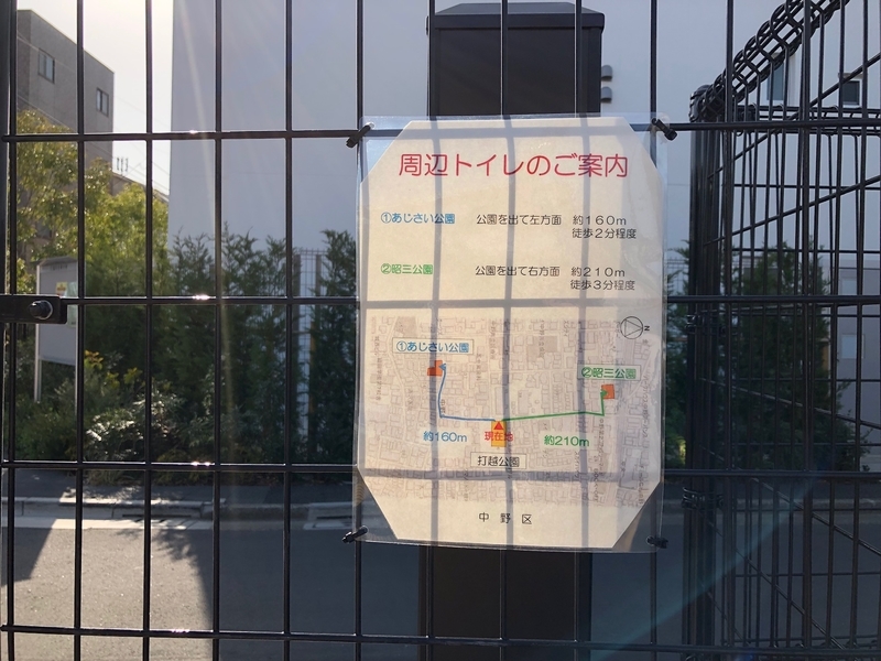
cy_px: 330
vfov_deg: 49.7
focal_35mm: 28
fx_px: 713
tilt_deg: -0.1
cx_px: 440
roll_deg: -0.8
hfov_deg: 63.4
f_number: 1.8
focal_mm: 3.99
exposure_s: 1/2000
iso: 20
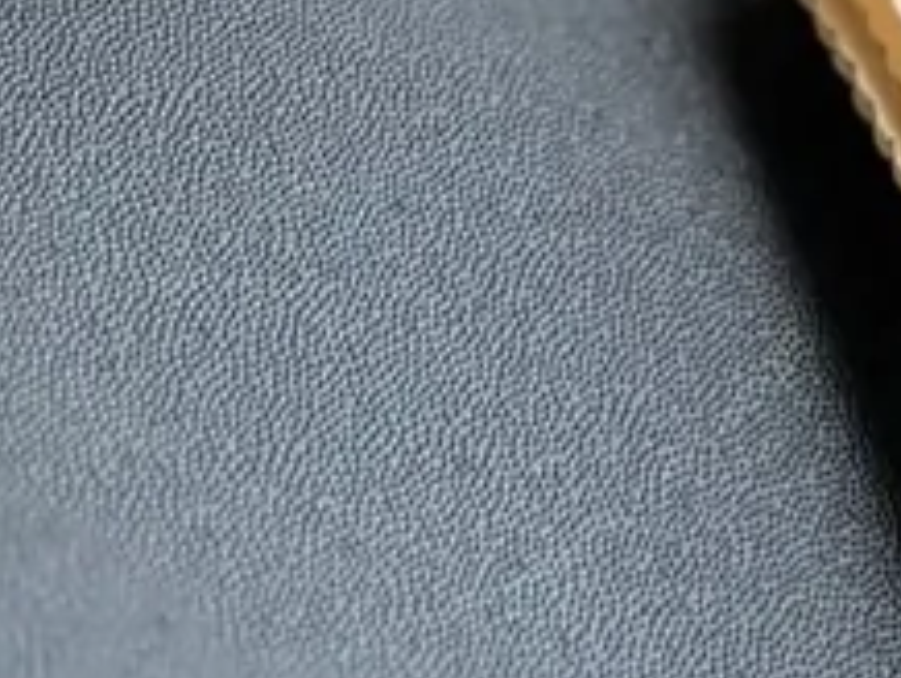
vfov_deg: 7.0
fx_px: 5159
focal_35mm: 198
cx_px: 895
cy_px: -1104
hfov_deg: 9.9
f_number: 1.78
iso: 64
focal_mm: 6.86
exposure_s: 1/243
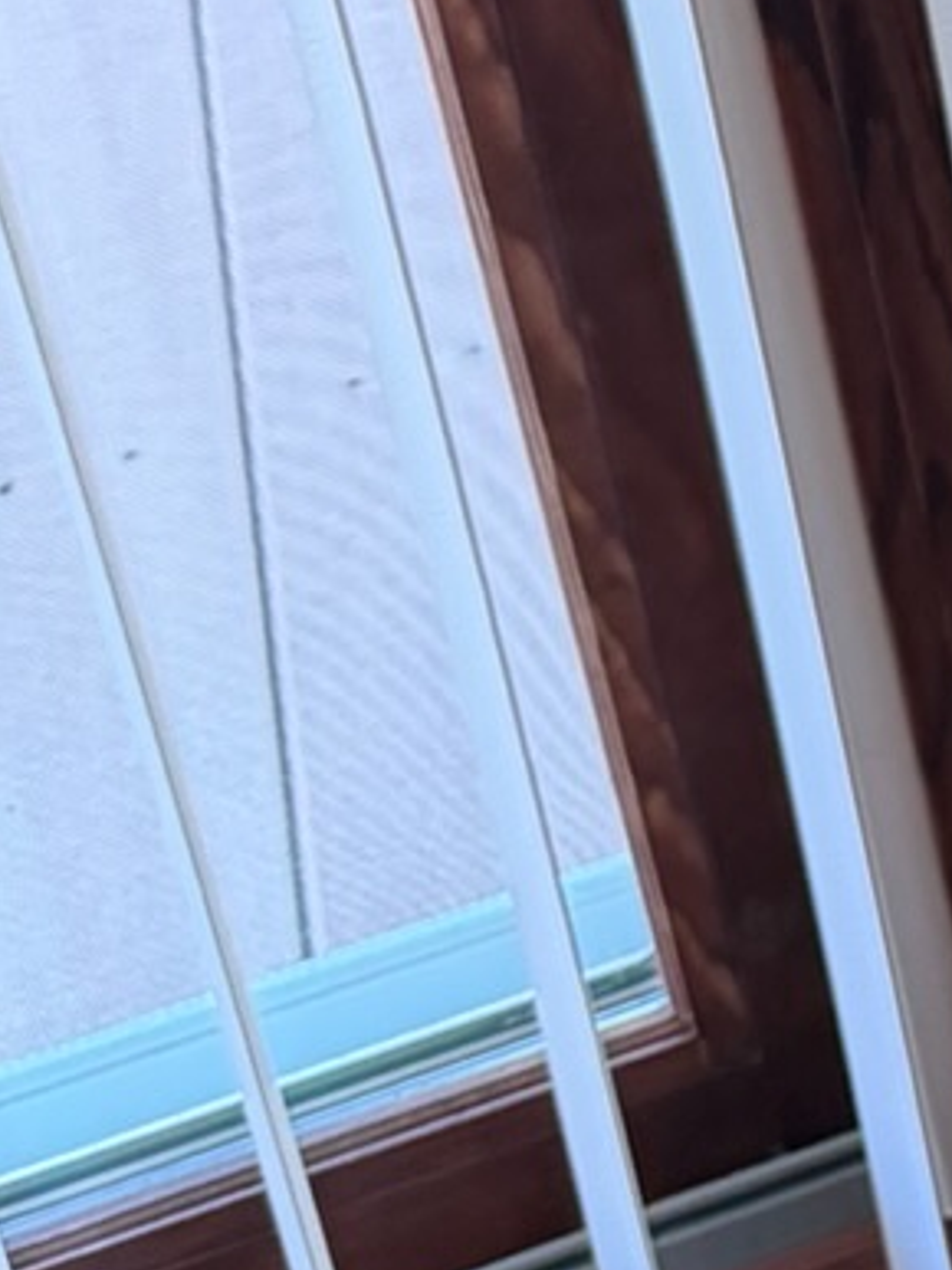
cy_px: -853
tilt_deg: -26.6
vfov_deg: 14.1
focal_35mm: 127
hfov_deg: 10.1
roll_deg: +2.3
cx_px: 2308
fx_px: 4660
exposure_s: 1/60
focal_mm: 6.76
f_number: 1.78
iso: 200
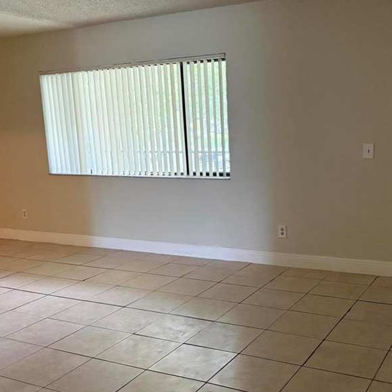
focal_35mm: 42
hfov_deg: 40.0
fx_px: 538
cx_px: 222
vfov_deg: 39.9
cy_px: 229
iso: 500
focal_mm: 5.96
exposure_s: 1/58
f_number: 1.6
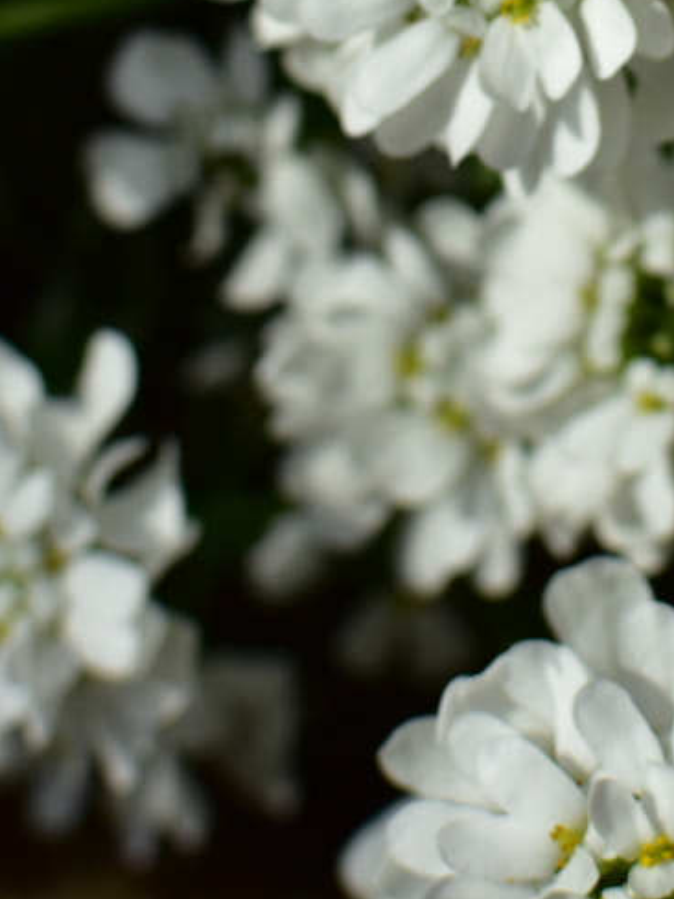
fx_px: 4351
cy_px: -92
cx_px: 694
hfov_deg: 8.8
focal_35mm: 168
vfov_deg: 11.6
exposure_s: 1/1000
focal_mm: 35
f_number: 4.5
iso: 125
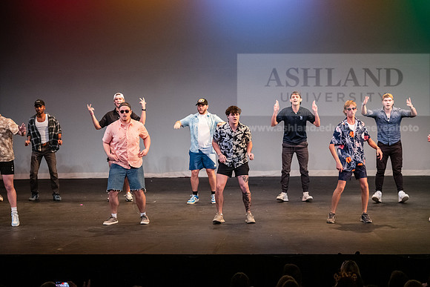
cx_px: 215
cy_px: 144
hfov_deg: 17.6
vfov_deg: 11.8
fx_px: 1386
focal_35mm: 116
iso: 4000
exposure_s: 1/250
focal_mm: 116
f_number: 3.2
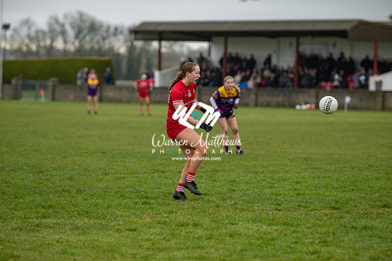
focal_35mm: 180
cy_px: 130
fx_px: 1960
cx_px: 196
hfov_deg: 11.4
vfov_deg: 7.6
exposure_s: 1/640
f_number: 2.8
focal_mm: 180
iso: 1100
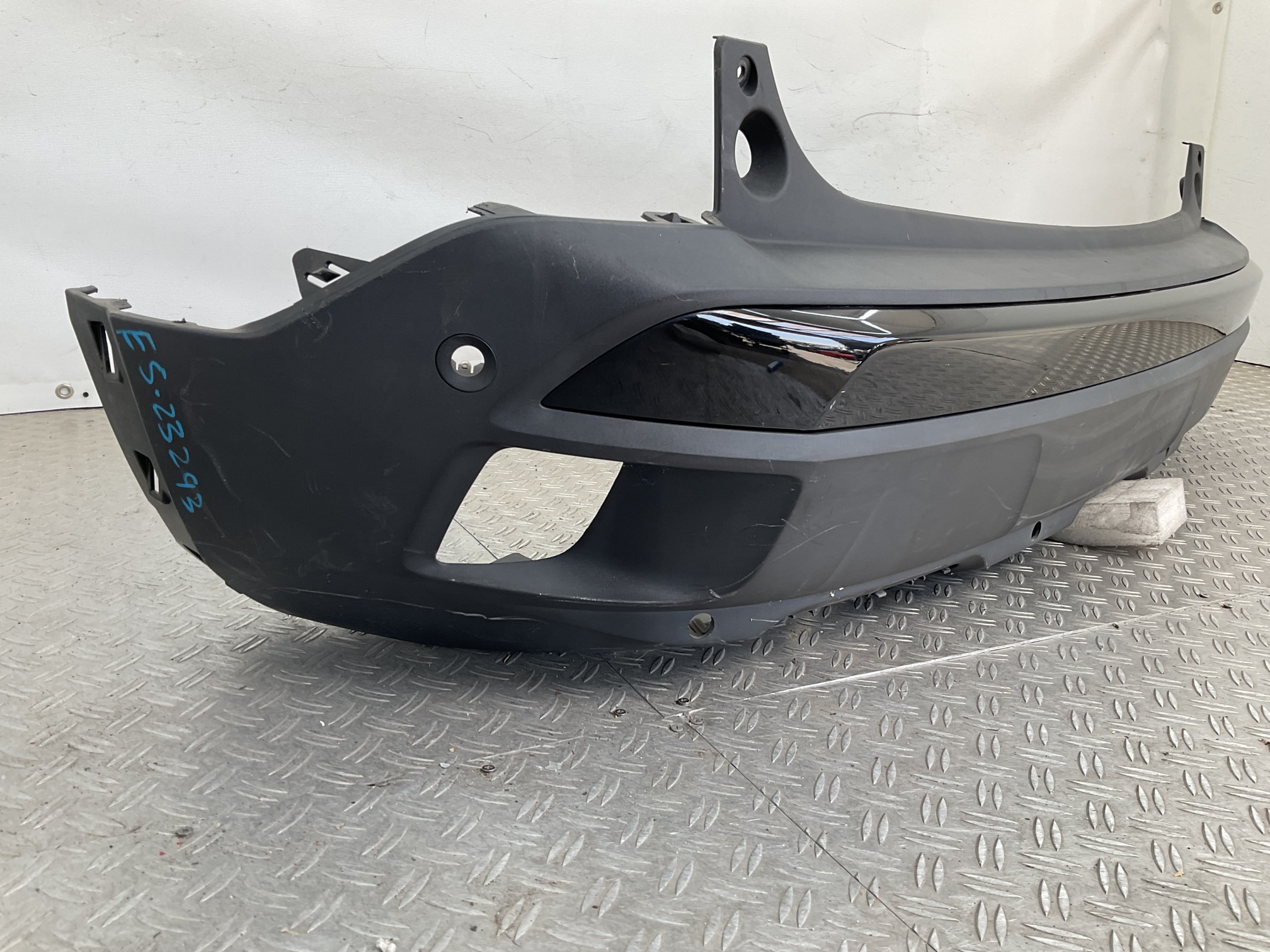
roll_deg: -3.5
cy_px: 476
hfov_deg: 61.7
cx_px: 635
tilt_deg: -15.8
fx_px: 1064
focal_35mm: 29
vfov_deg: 48.2
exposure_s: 1/109
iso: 16
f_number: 1.8
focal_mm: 3
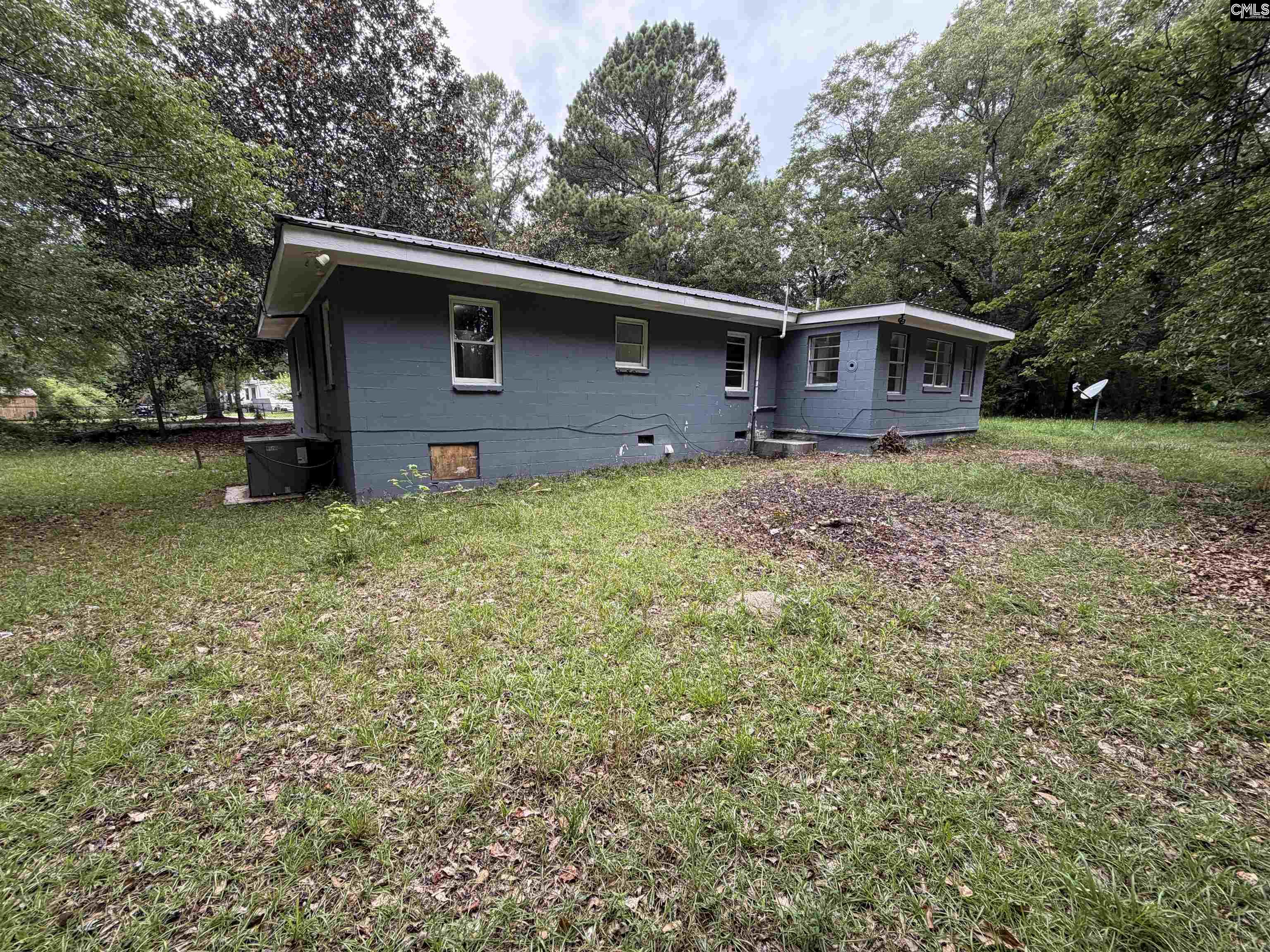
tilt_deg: -7.9
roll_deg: -0.3
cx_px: 635
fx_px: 514
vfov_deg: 85.7
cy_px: 476
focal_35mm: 14
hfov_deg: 102.1
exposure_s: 1/121
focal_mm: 2.22
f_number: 2.2
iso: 80
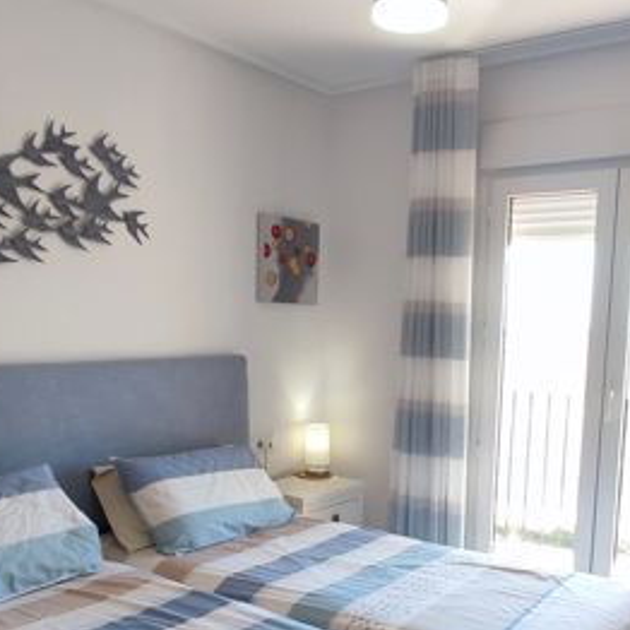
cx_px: 350
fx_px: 782
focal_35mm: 38
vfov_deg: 43.0
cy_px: 439
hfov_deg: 43.8
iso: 82
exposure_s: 1/100
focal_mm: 1.65
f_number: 2.2
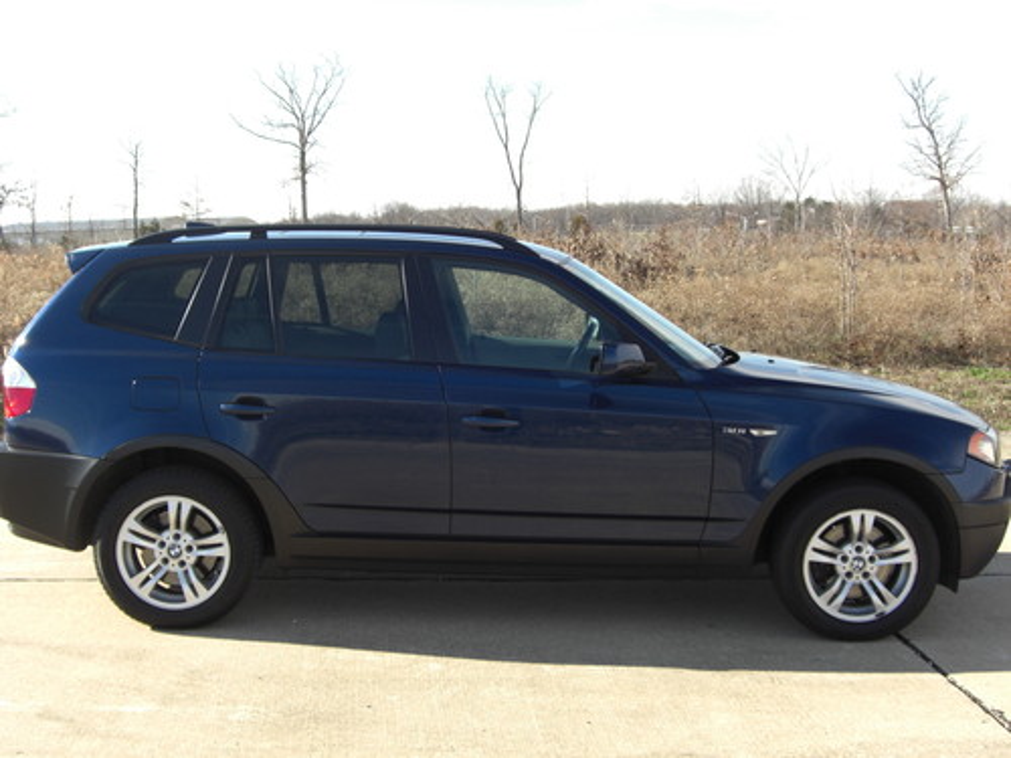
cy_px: 379
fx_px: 1343
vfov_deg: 31.5
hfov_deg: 41.2
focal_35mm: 46
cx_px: 506
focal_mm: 9.5
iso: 80
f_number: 4.4
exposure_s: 1/200
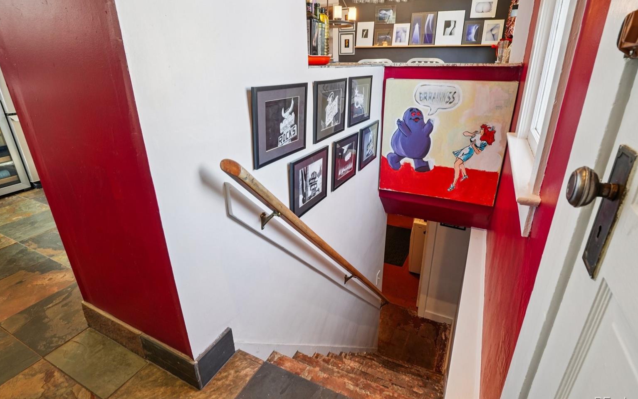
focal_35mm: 18
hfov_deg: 92.6
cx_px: 329
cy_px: 188
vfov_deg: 66.3
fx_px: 305
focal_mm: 11
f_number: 8
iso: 400
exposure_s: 1/20
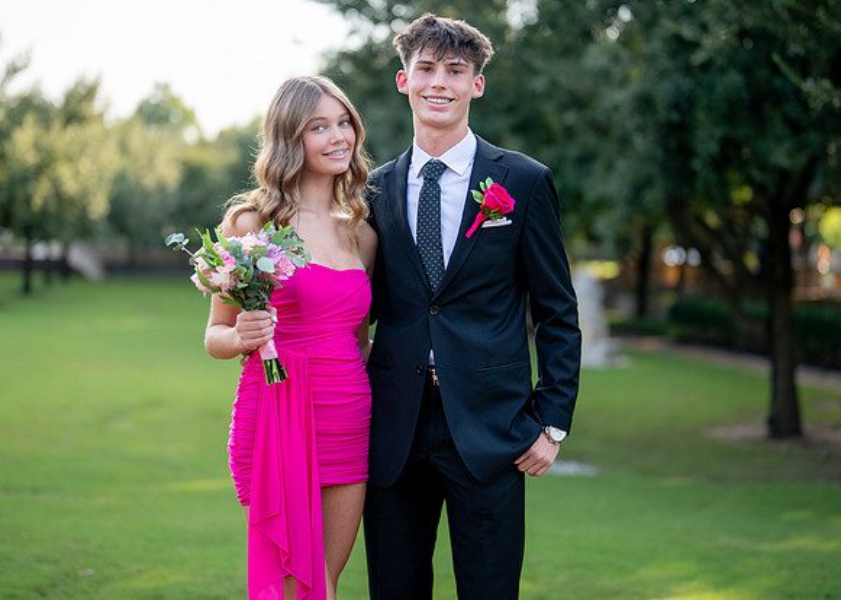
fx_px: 1465
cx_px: 423
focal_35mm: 61
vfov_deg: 23.1
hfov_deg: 32.0
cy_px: 254
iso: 200
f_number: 1.2
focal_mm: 50
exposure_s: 1/2000
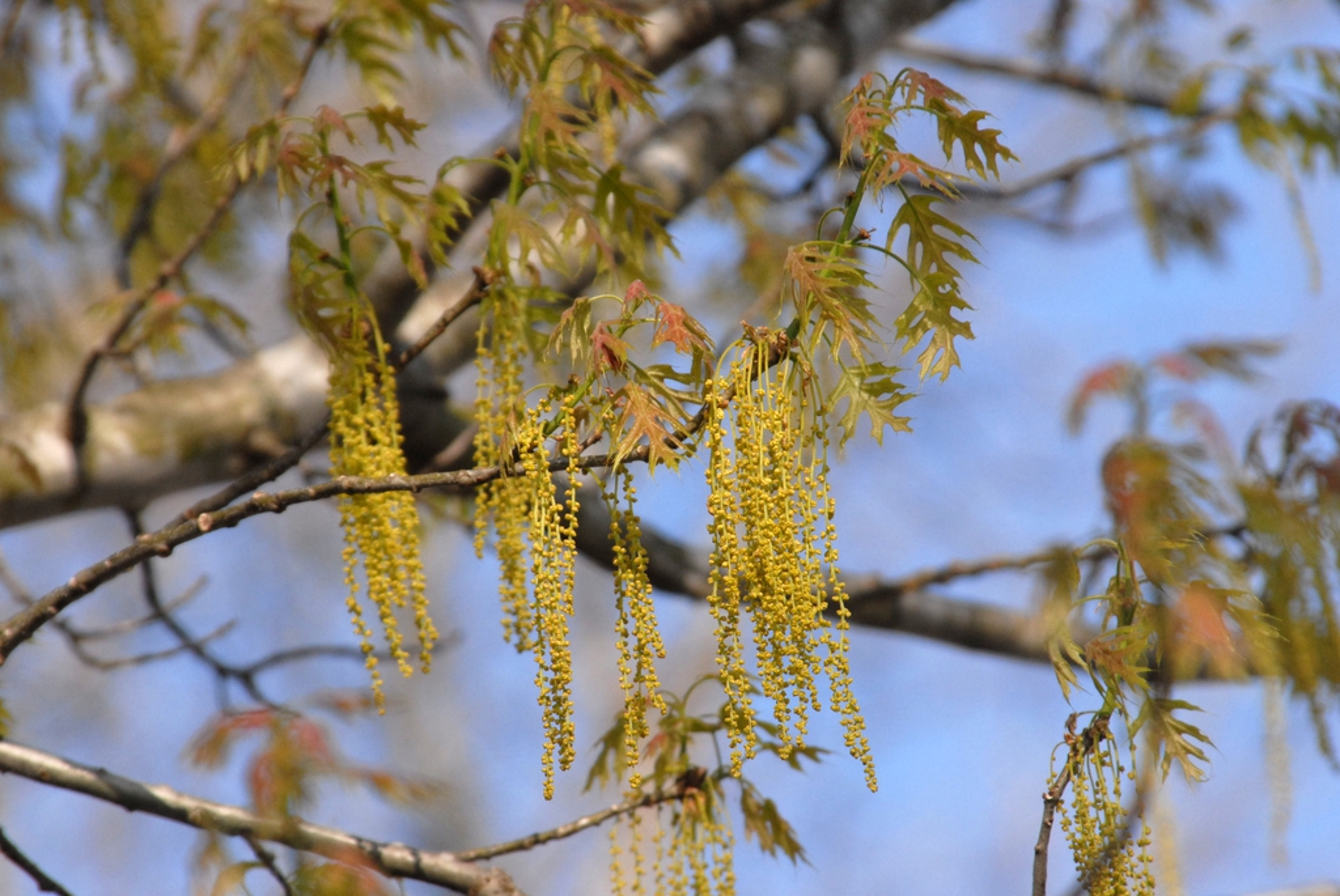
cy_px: 448
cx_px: 670
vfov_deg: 3.1
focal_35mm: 450
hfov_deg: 4.6
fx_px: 16766
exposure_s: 1/350
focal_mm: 300
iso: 400
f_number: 10
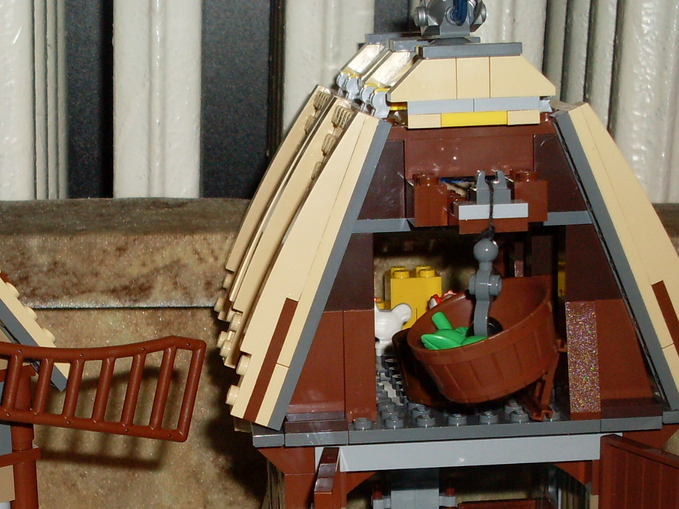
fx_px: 1569
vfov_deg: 18.0
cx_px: 206
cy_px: 503
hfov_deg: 24.3
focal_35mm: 80
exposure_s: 1/45
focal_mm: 6.3
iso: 100
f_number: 2.8
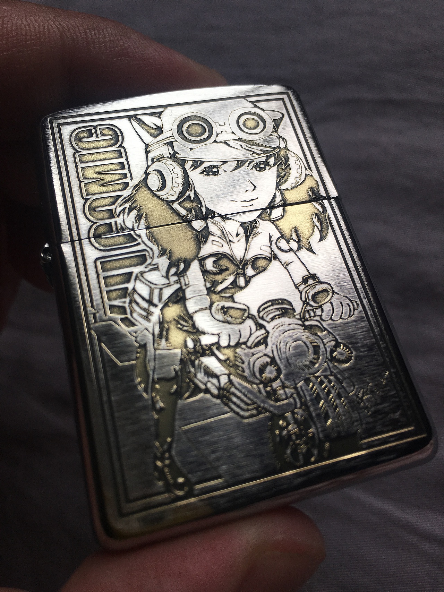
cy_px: 296
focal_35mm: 29
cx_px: 222
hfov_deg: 48.2
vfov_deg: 61.7
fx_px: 496
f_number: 2.2
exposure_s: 1/236
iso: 25
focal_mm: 4.15
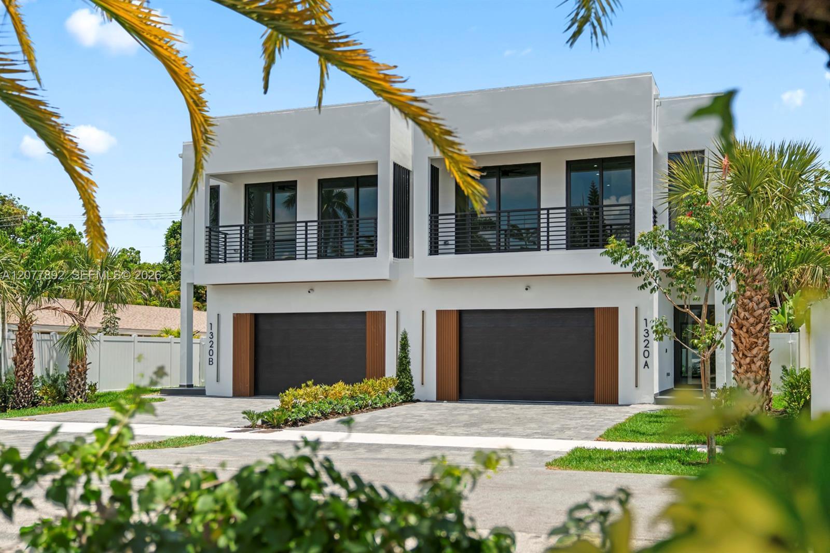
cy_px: 276
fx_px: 853
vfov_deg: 35.9
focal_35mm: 37
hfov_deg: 51.9
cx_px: 415
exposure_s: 1/640
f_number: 2.8
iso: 100
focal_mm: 37
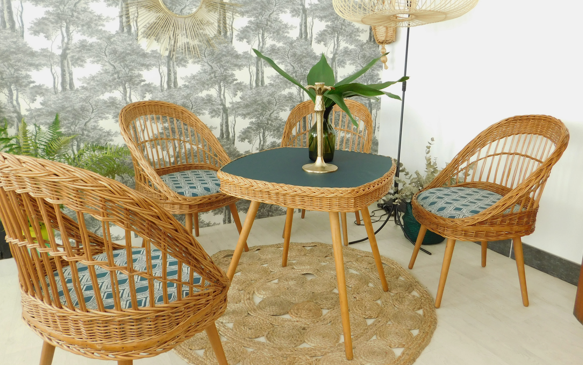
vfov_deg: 44.5
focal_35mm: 28
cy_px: 165
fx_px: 445
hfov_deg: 66.5
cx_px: 296
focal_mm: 4
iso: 125
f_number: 3
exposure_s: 1/25
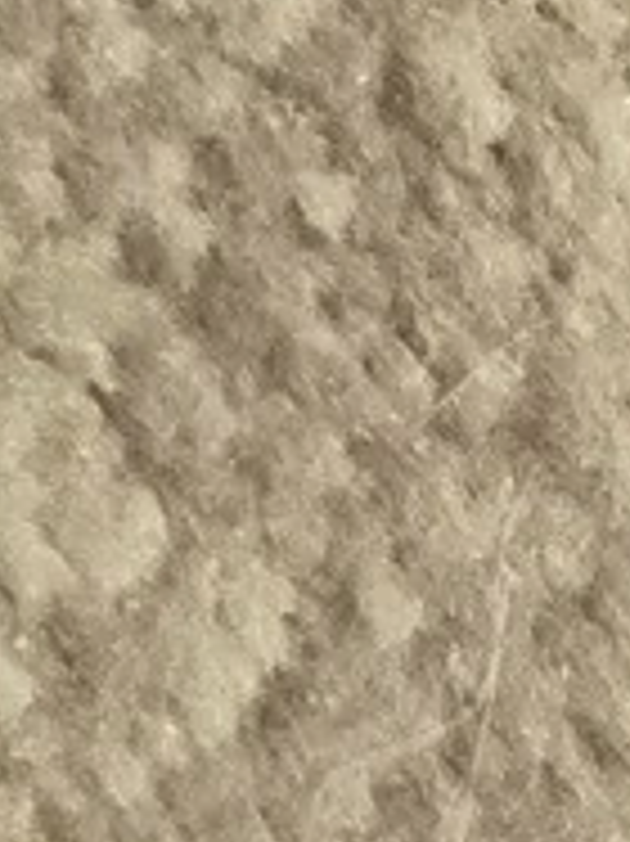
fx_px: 5029
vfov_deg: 8.3
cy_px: -1580
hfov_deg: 6.4
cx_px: -1480
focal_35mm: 207
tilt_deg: -69.7
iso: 250
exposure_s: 1/60
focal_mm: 3
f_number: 1.8
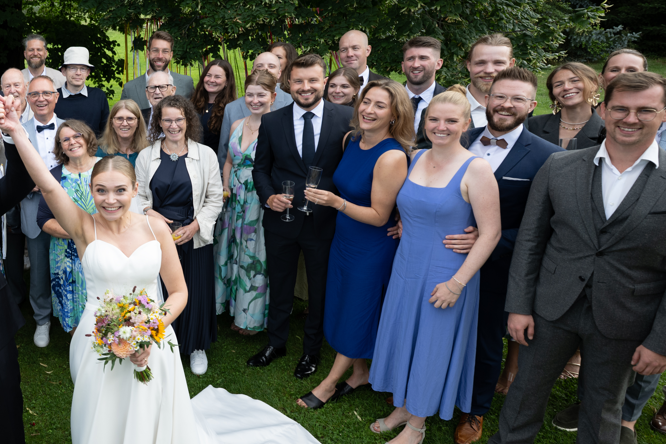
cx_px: 38
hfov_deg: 51.4
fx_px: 573
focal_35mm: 31
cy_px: 202
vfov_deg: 42.3
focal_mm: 14
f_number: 3.5
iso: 160
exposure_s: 1/160
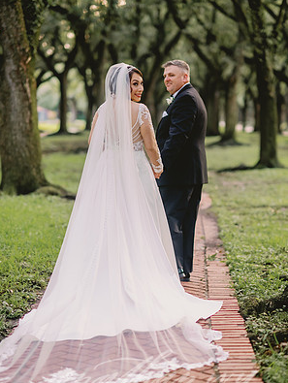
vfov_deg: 21.1
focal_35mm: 93
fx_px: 1030
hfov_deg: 15.9
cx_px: 144
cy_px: 200
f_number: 2
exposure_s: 1/400
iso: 1250
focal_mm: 85
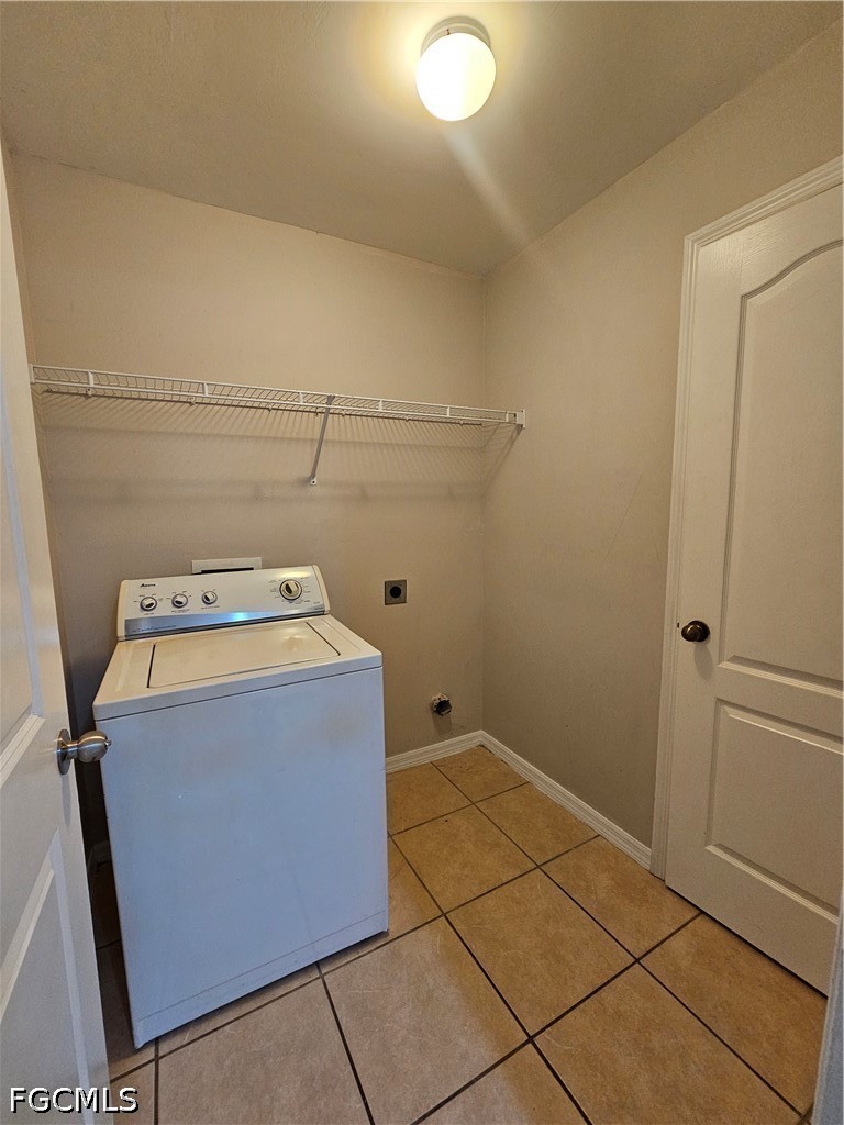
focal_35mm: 13
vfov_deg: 106.2
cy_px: 562
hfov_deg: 89.9
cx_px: 422
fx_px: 423
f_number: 2.2
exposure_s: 1/60
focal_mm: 2.2
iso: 320
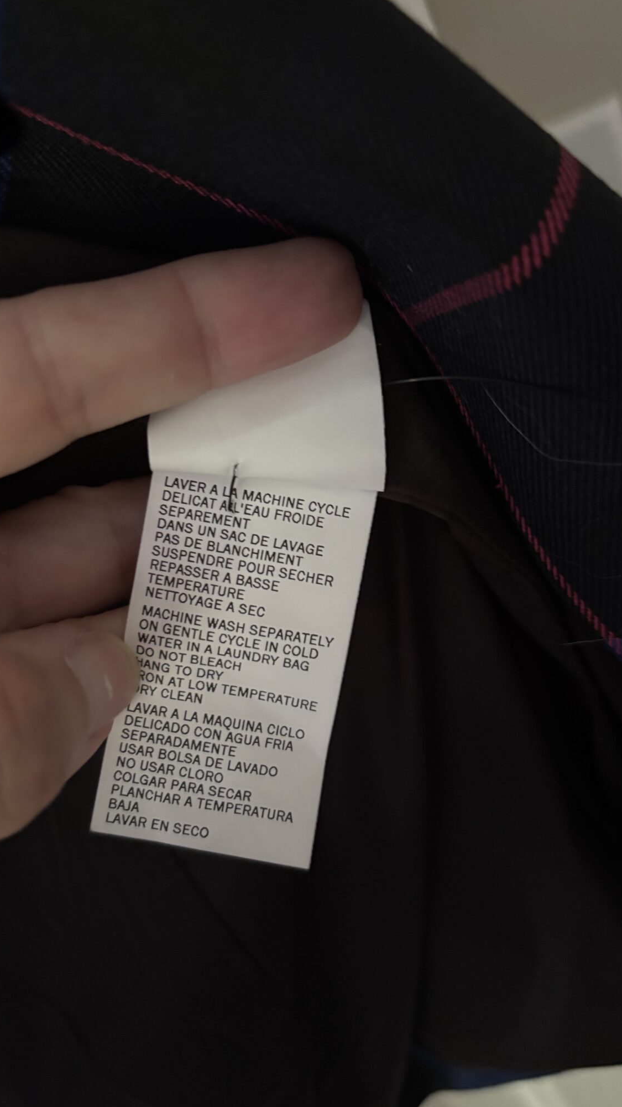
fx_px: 850
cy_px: 555
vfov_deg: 66.1
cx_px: 285
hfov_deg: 40.1
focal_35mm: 29
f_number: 1.6
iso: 1000
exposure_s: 1/30
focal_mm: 5.96
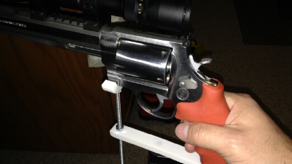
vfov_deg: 32.0
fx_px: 286
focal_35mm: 37
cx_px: 149
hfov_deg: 54.0
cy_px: 87
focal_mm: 4.12
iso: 50
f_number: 2.4
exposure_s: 1/16
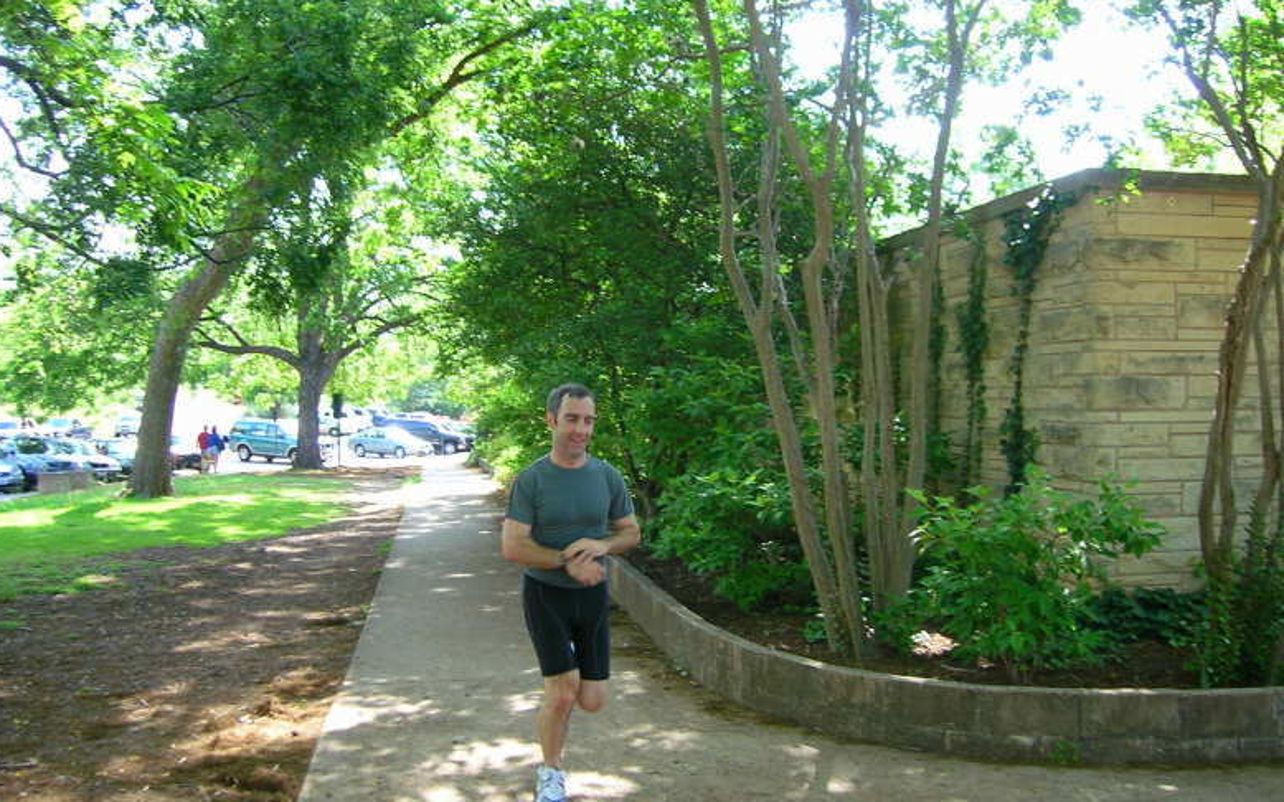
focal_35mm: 37
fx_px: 1295
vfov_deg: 34.4
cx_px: 650
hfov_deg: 52.8
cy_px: 411
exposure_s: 1/74
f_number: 2.9
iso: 50
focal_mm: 5.7
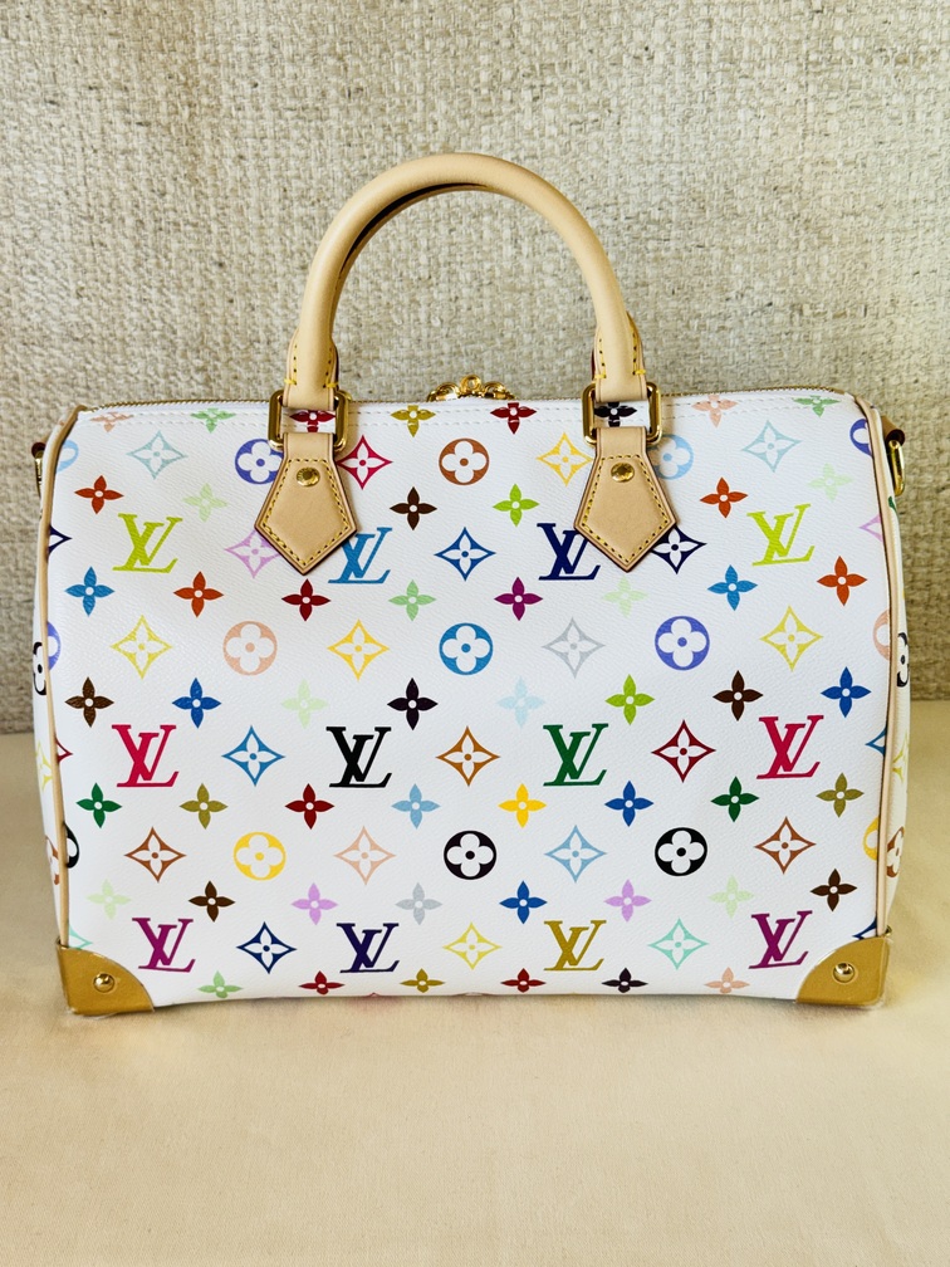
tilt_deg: -19.9
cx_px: 475
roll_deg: +1.5
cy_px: 634
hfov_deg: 30.3
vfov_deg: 39.7
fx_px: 1756
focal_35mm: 48
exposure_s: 1/100
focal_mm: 6.76
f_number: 1.78
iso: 50
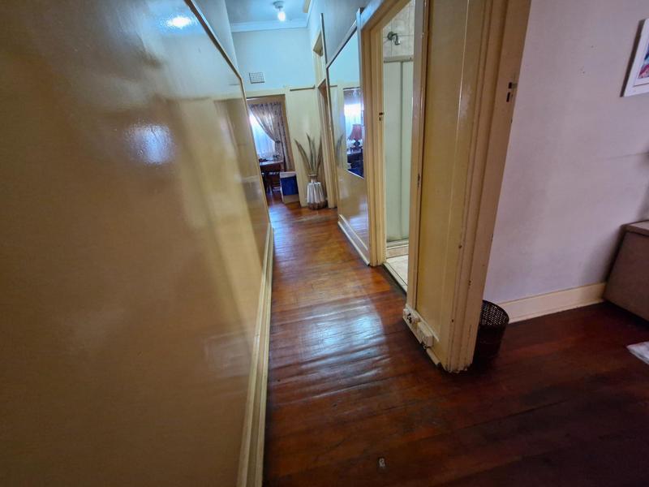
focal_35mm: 13
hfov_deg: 106.2
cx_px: 324
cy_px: 244
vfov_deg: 89.9
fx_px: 244
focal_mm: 1.74
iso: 800
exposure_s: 1/25
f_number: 2.2
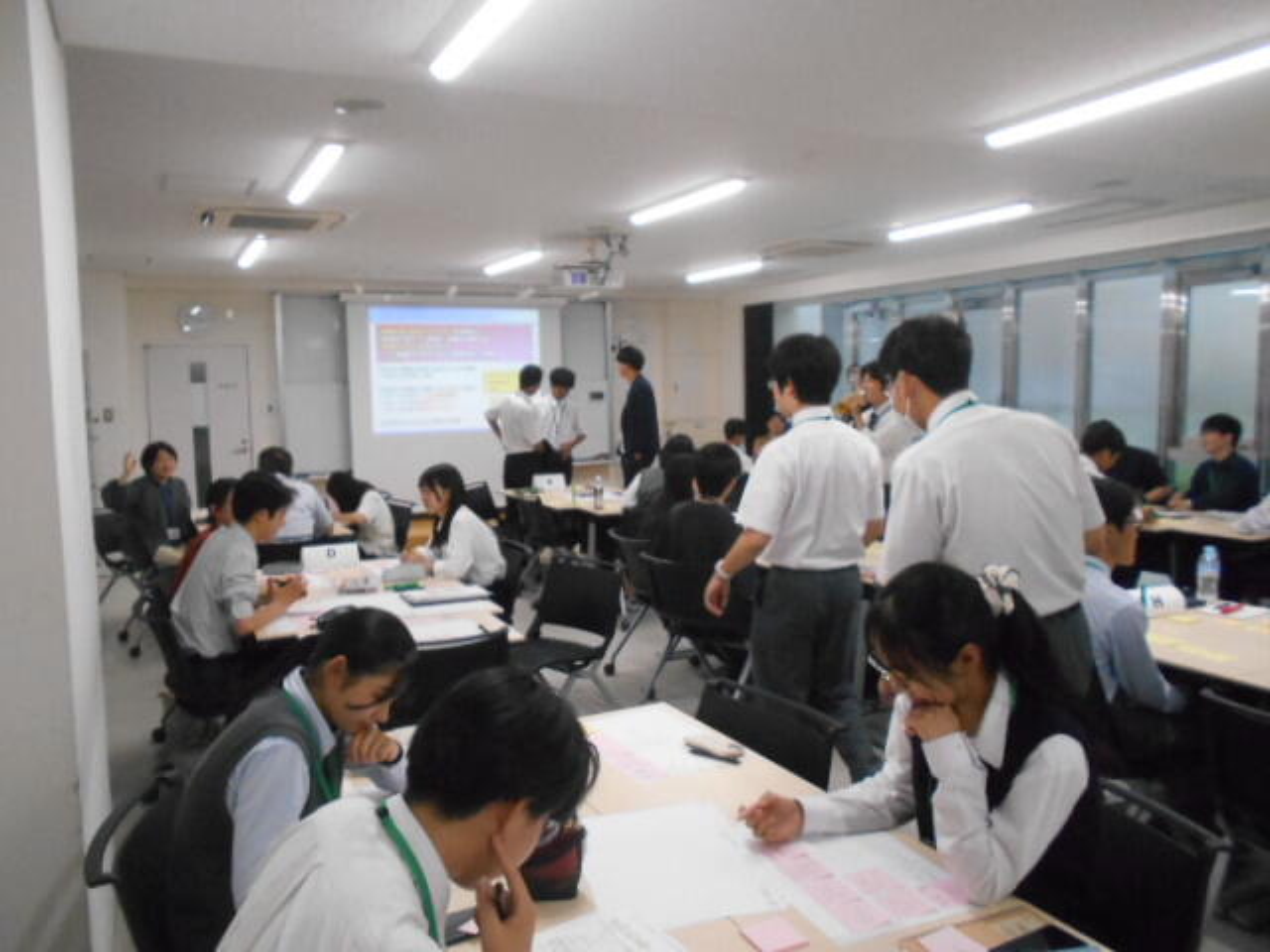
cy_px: 476
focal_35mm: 26
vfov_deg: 53.1
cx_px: 635
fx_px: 954
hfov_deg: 67.3
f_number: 3.2
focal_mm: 4.6
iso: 800
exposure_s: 1/200
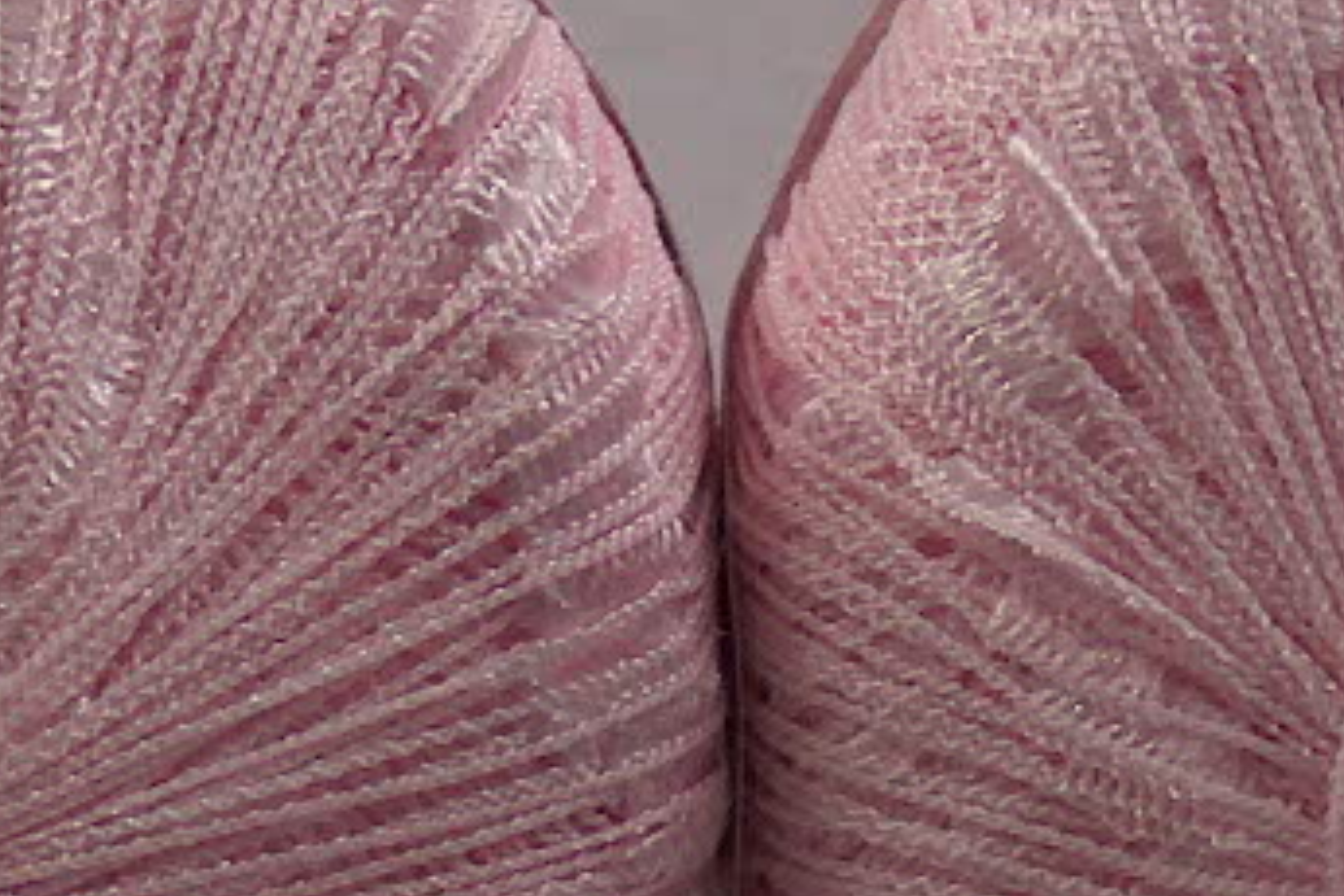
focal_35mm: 239
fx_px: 8922
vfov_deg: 5.7
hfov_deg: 8.5
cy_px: 1512
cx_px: -206
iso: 100
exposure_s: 1/6.2
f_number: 2.9
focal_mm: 12.53
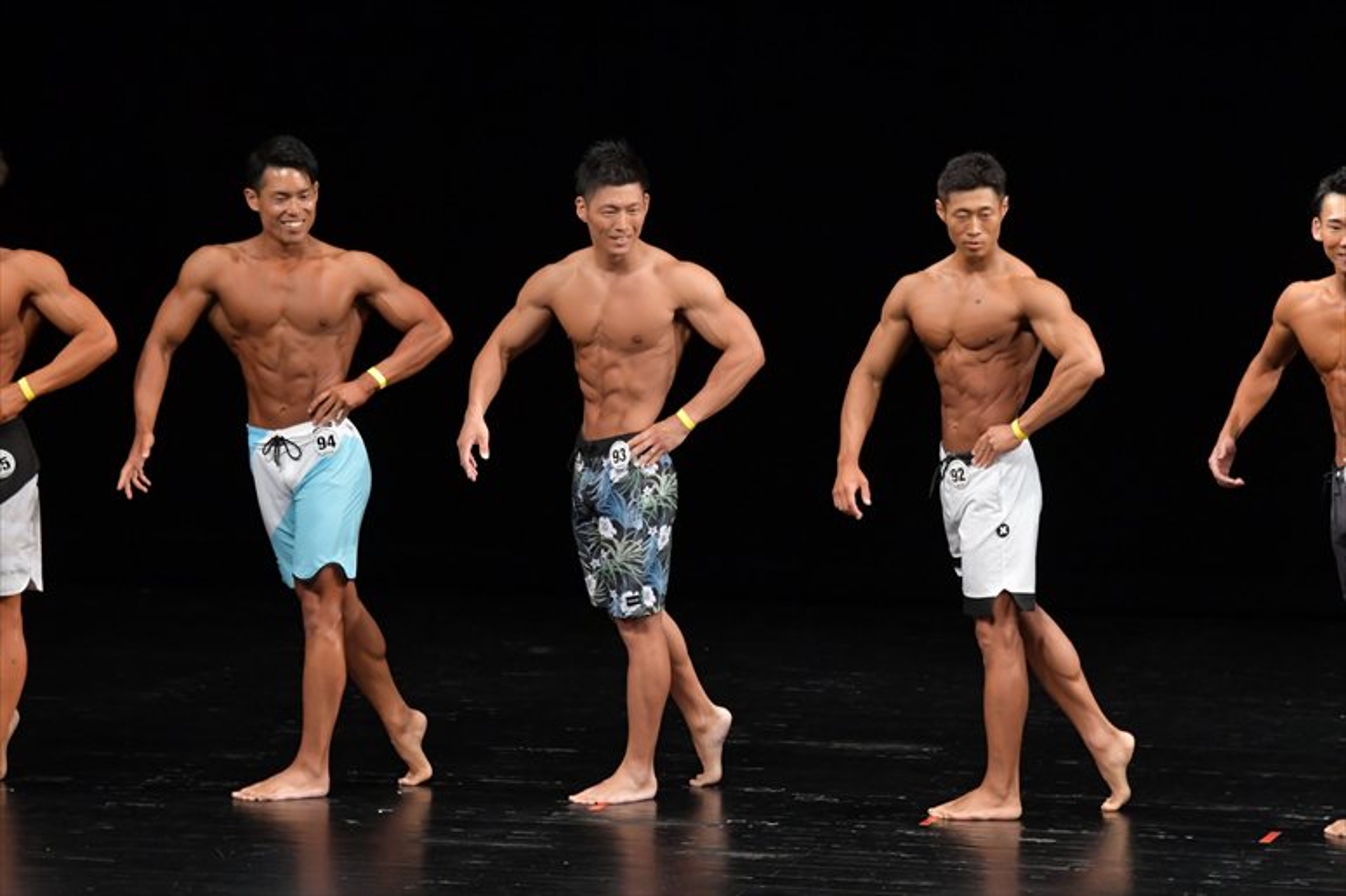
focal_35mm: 240
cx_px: 673
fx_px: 8969
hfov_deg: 8.6
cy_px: 448
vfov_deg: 5.7
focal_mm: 160
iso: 3200
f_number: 5.6
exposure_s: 1/400
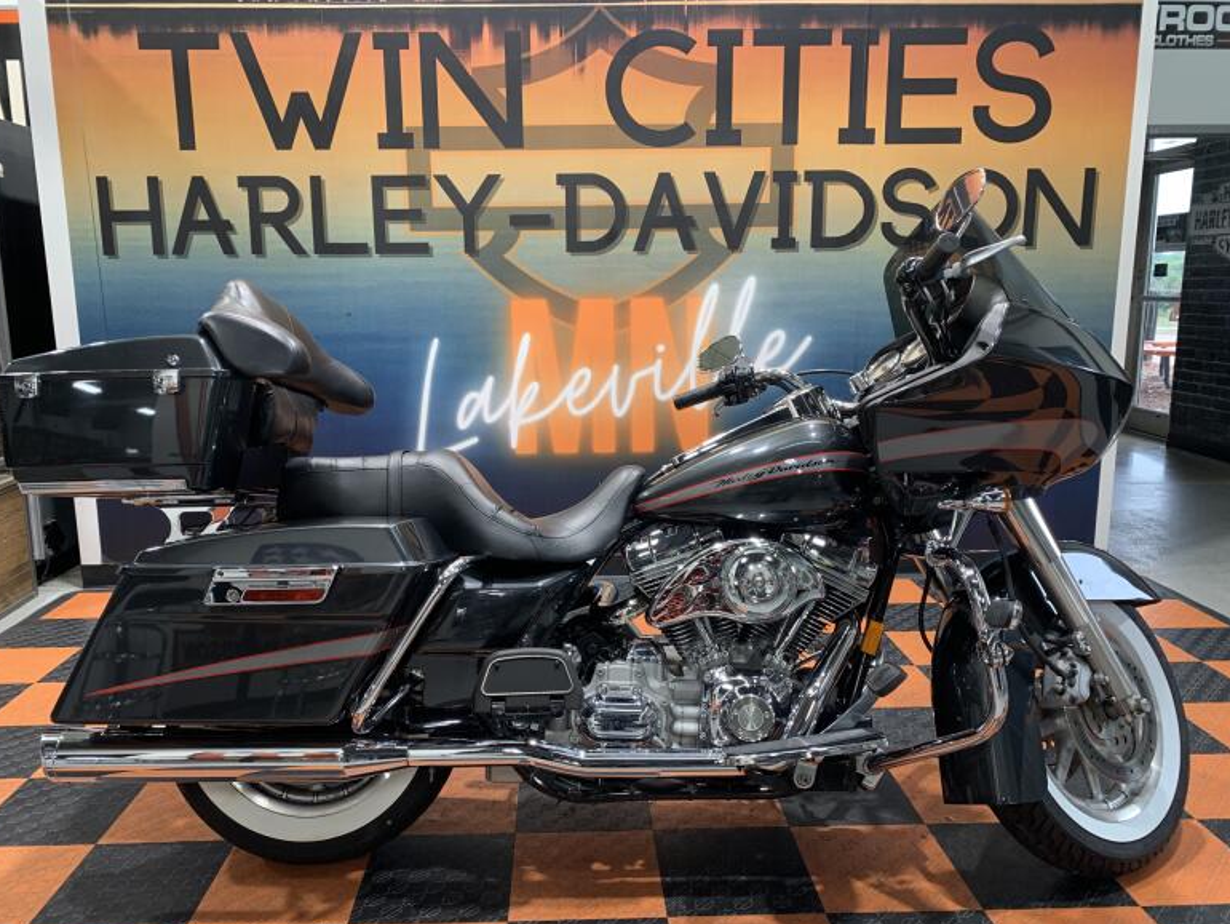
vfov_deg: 51.4
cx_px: 594
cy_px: 478
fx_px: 960
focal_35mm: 27
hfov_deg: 65.3
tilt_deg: -11.4
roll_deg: +1.0
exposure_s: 1/60
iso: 80
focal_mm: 4.25
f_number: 1.8
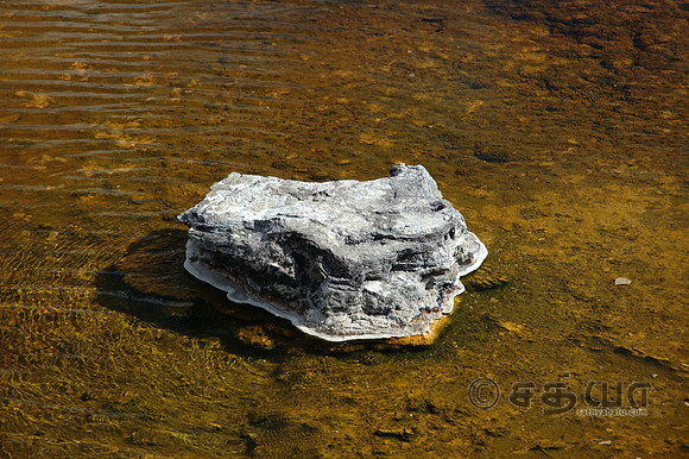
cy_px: 230
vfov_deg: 13.0
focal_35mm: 105
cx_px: 344
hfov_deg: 19.5
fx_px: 2008
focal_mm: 70
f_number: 6.3
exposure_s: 1/160
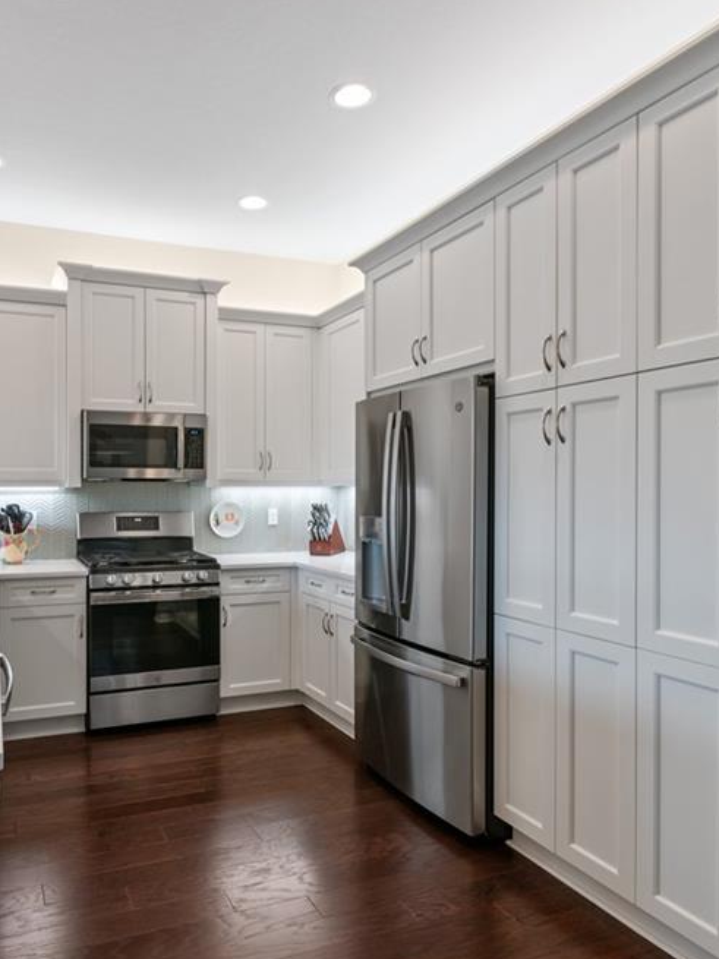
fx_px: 686
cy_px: 481
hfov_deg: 54.5
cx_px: 256
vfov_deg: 69.9
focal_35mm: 25
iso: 200
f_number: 8
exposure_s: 1/4
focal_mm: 11
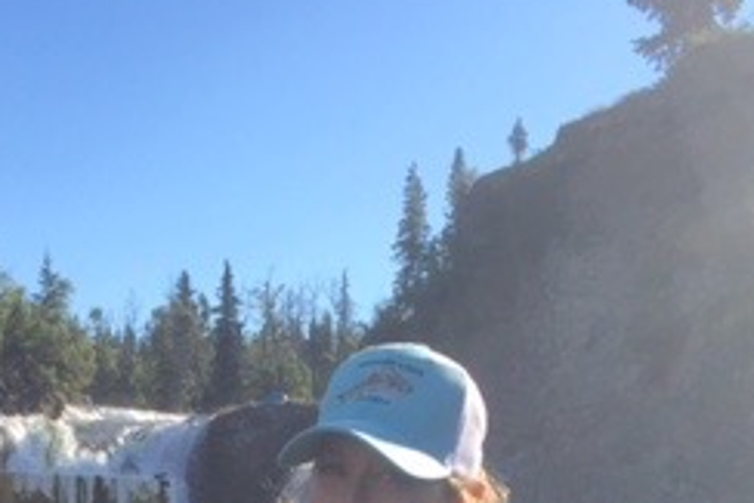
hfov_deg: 25.5
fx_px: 1656
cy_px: 846
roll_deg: -0.6
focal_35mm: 79
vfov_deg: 15.4
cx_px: 232
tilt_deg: -10.2
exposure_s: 1/1199
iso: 32
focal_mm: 4.15
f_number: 2.2
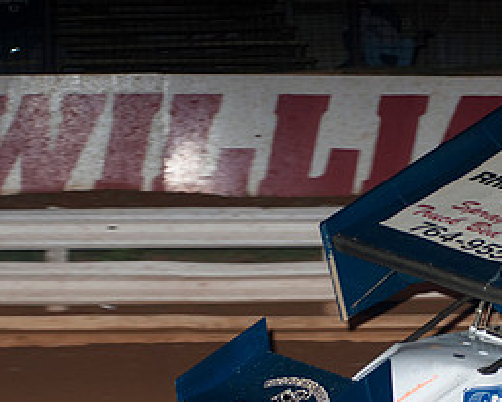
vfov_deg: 6.1
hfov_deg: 7.6
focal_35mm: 254
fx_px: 3777
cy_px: 299
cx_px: 438
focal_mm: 80
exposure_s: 1/400
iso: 400
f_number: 4
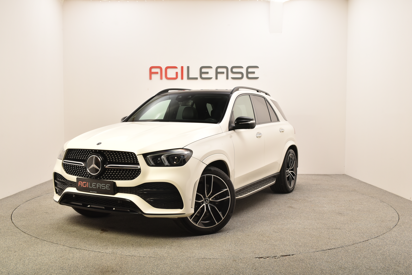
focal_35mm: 36
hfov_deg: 53.1
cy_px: 138
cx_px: 206
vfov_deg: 36.9
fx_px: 412
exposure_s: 1/200
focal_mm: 24
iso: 100
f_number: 8
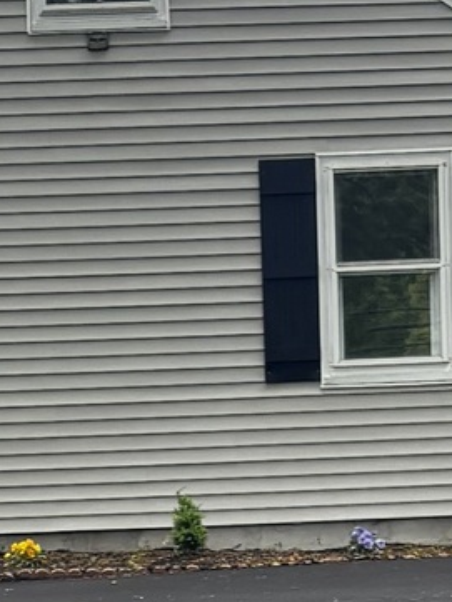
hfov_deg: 8.9
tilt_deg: -10.3
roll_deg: +1.7
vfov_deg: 11.4
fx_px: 2888
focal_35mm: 166
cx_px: 208
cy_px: 897
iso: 50
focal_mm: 5.96
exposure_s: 1/222
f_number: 1.6
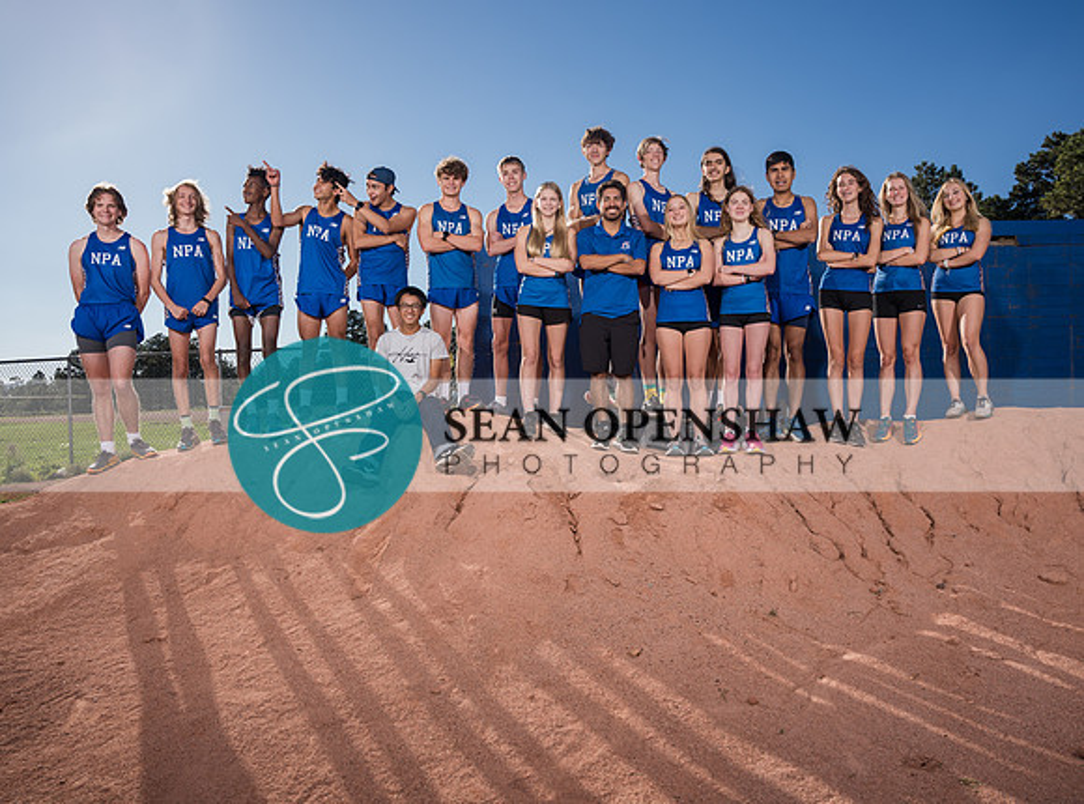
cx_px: 568
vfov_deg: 53.2
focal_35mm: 26
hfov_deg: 68.0
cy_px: 402
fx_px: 803
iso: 80
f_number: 5
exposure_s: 1/500
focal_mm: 24
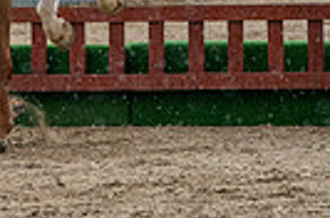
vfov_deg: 1.7
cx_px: -7
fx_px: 7160
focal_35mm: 783
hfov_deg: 2.6
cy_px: -229
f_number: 5.6
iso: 1600
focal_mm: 179
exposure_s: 1/1250
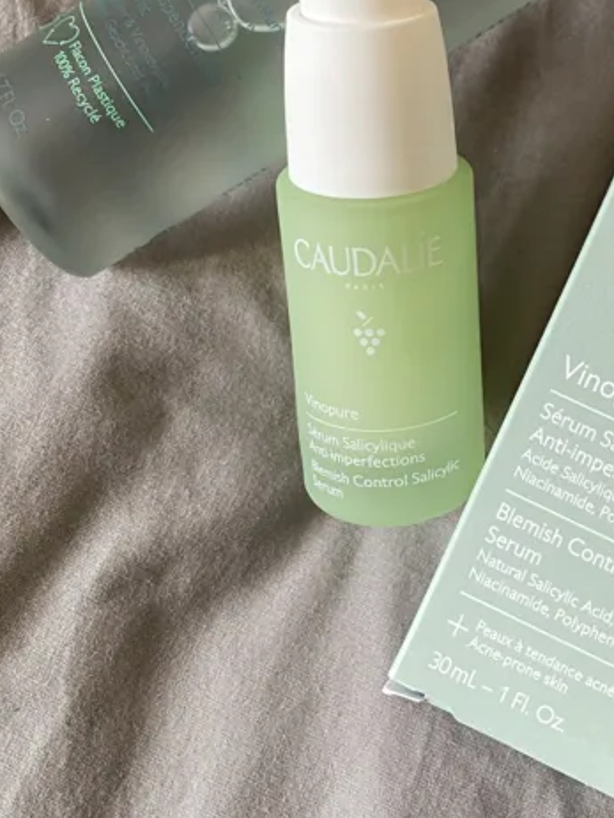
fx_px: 1418
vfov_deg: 31.8
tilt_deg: -83.5
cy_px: 249
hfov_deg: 23.9
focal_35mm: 60
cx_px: 526
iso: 125
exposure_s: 1/75
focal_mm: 4.25
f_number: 1.8
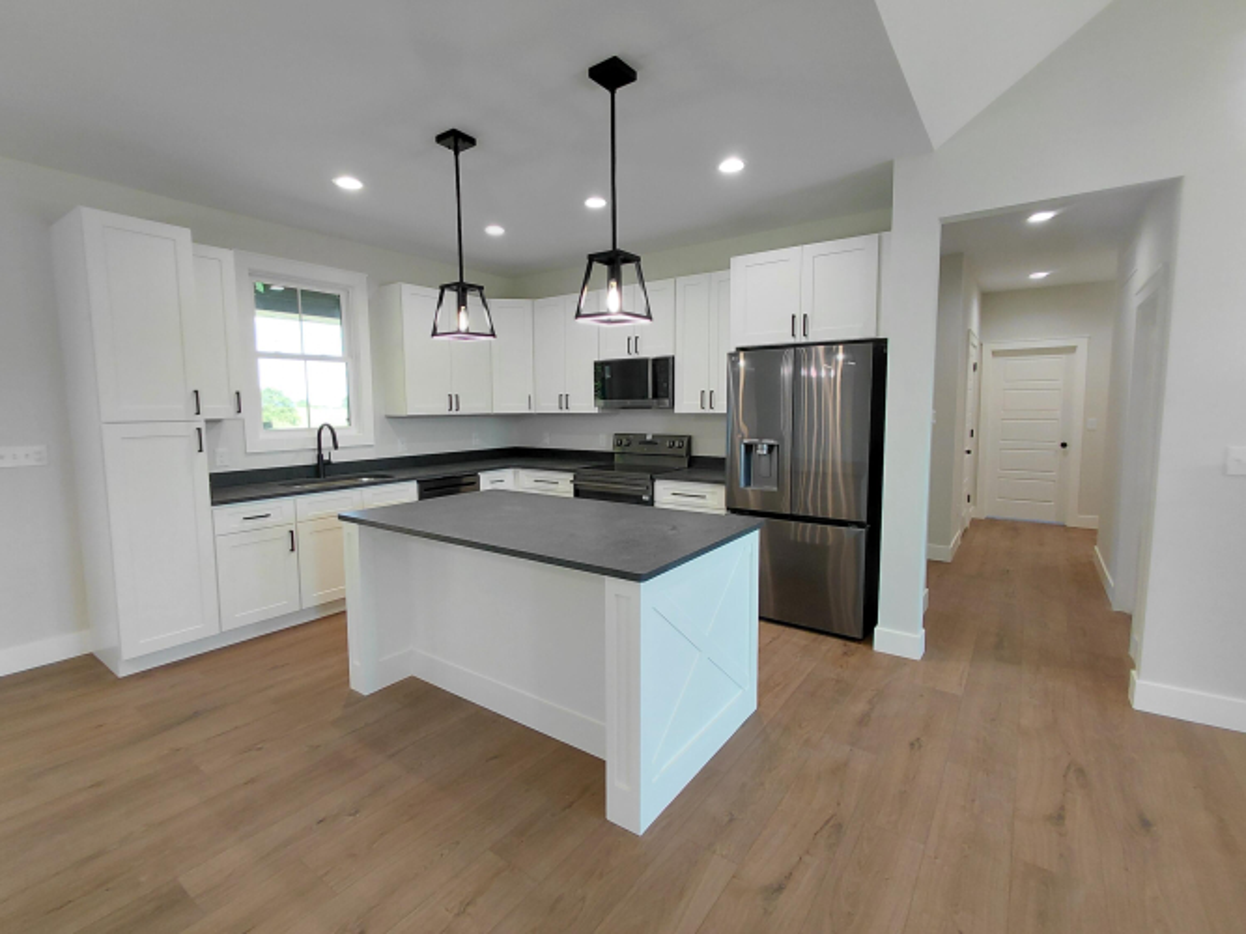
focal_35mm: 16
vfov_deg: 78.1
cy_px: 467
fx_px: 576
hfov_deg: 94.5
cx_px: 623
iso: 80
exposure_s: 1/60
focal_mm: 1.64
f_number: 2.2
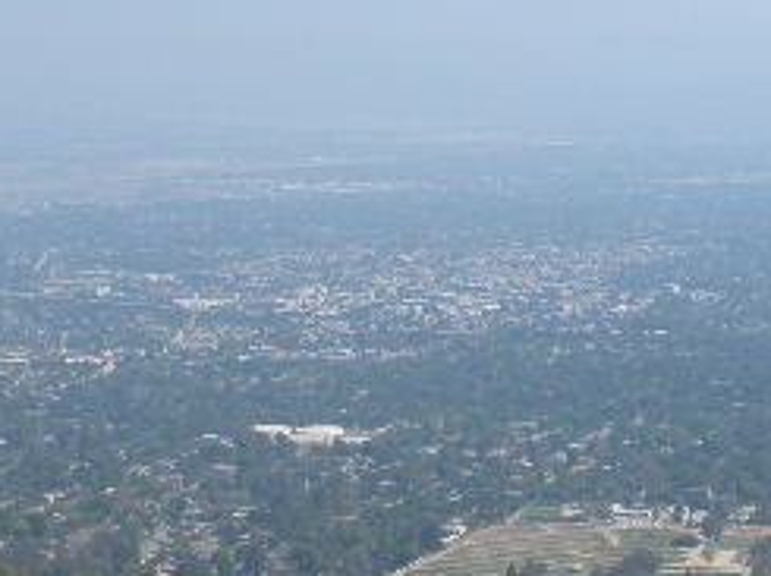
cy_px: 113
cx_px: 673
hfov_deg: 16.1
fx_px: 2691
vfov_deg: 12.2
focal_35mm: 121
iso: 64
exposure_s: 1/99.6
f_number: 10
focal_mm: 6.6
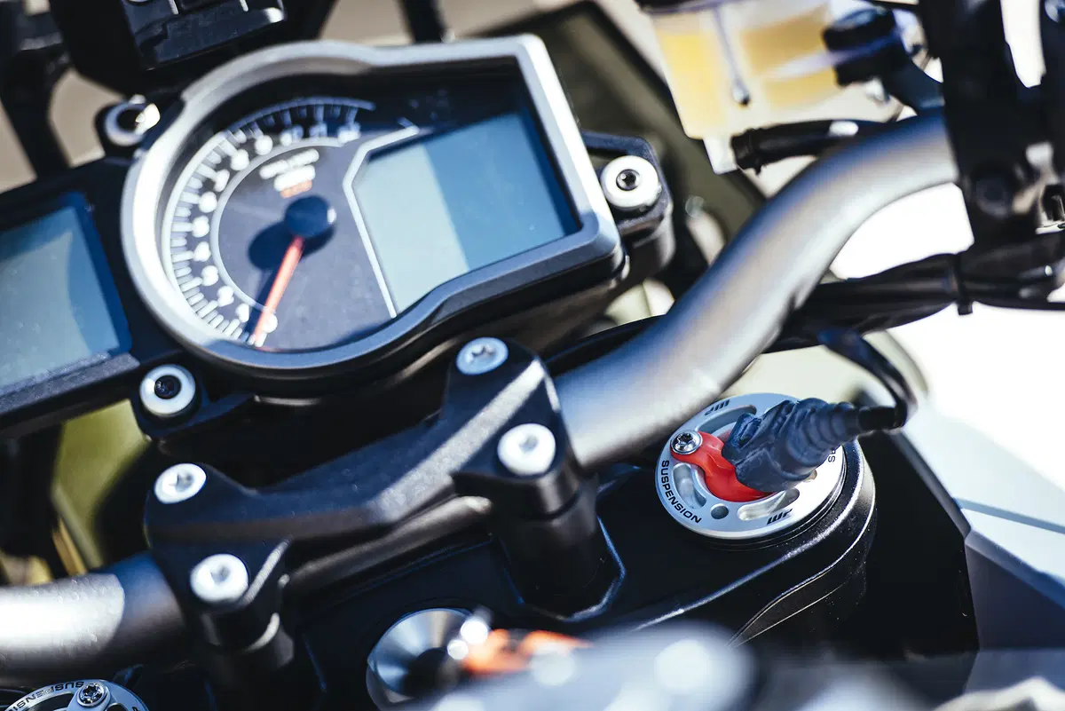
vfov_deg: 6.9
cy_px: 356
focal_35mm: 200
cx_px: 532
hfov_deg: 10.3
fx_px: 5918
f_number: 3.2
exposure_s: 1/320
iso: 64
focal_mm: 200
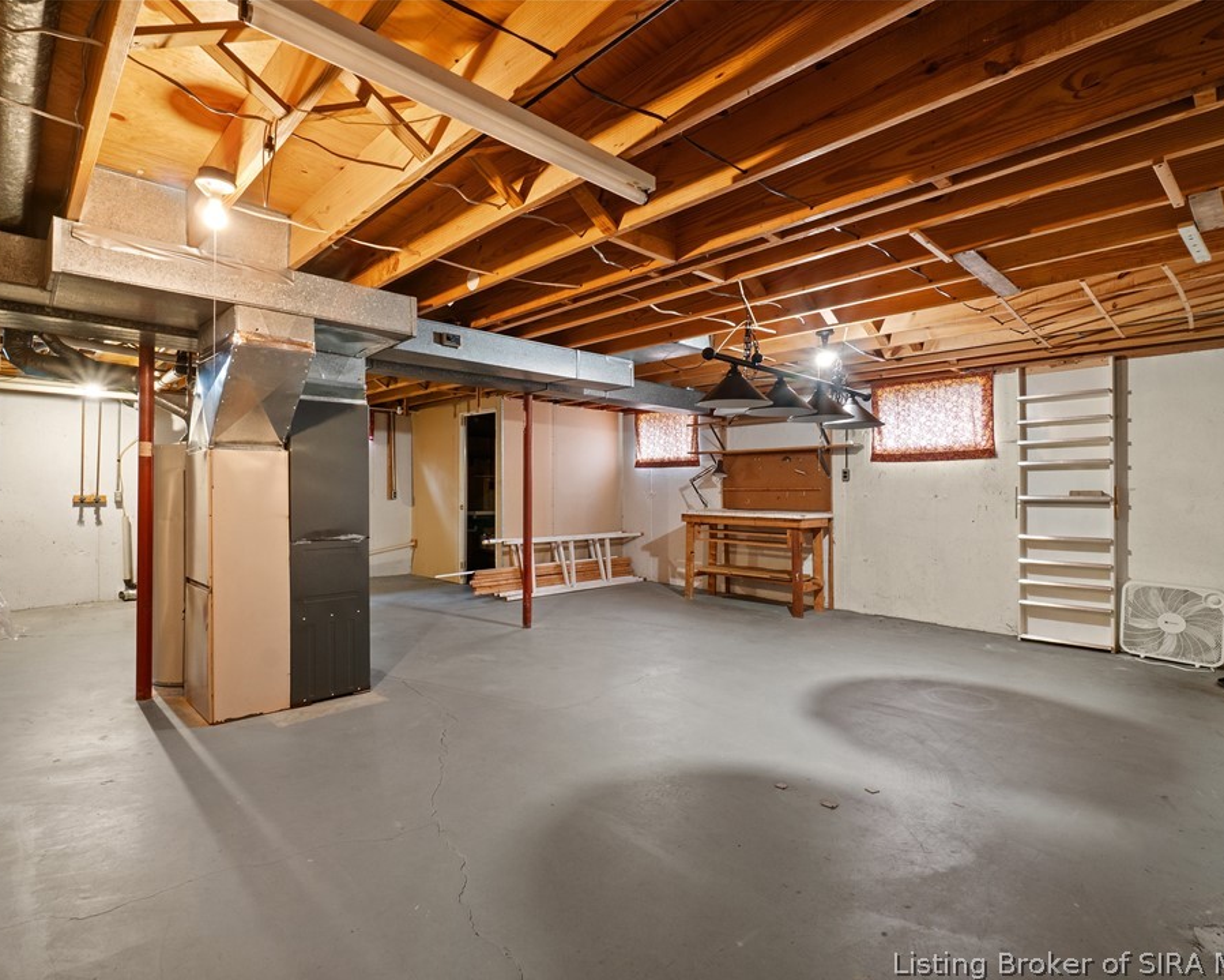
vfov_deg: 77.0
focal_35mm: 17
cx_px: 568
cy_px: 492
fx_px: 616
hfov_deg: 89.5
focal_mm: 10
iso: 400
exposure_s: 4
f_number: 11
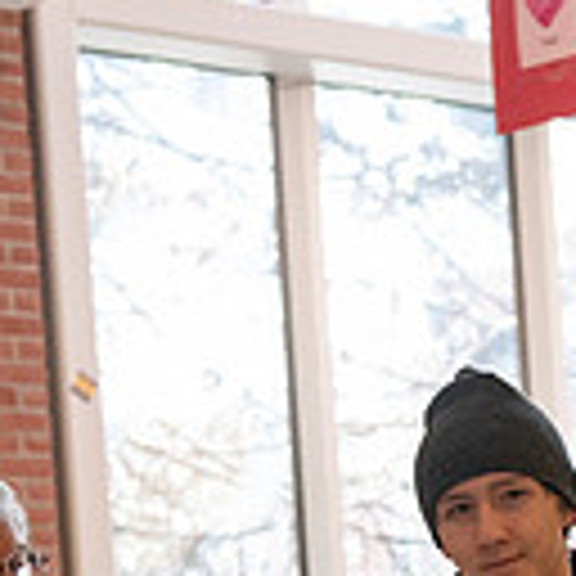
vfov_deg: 10.0
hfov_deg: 10.2
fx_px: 3182
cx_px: 644
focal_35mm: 169
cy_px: 862
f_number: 3.5
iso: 1000
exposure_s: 1/200
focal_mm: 44
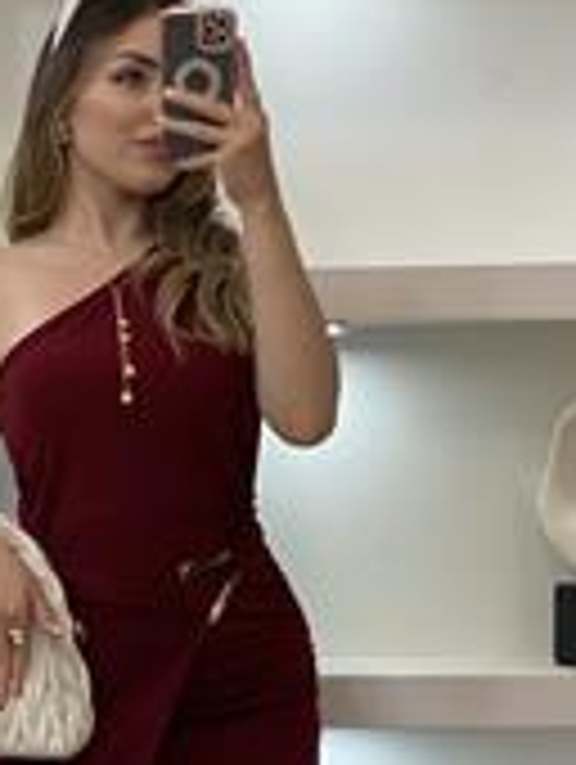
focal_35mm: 126
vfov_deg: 15.4
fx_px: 2788
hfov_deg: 11.7
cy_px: 745
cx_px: 22
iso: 80
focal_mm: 6
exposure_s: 1/100
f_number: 2
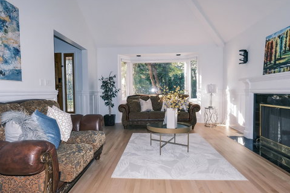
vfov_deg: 61.9
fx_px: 161
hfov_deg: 84.0
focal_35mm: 20
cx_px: 141
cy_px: 94
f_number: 4
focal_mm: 8
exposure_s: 1/60
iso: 160
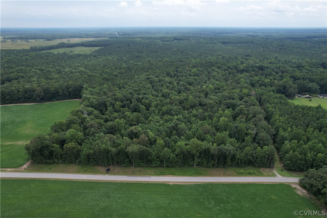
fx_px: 200
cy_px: 109
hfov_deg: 78.6
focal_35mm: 22
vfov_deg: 57.2
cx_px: 164
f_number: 2.8
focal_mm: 8.38
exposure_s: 1/1600
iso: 120
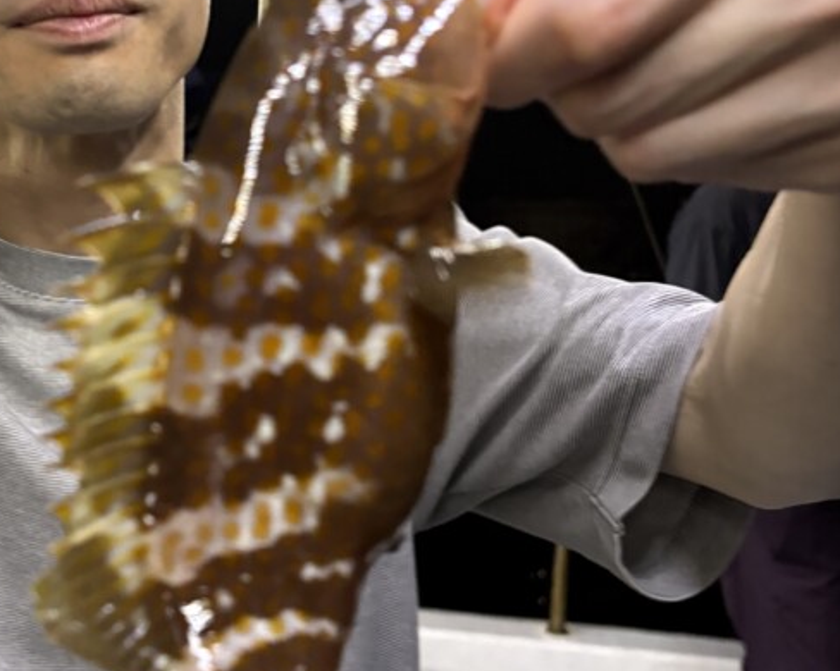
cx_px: 207
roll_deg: -1.9
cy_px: 255
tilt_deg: -1.7
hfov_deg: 35.2
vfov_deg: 29.0
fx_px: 1292
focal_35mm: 52
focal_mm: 5.96
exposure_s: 1/30
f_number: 1.6
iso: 640
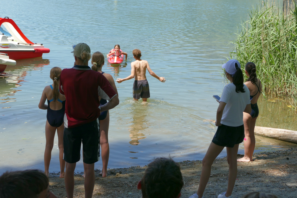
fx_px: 643
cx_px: 148
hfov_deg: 26.0
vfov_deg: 17.5
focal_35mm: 78
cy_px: 99
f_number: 3.7
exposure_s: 1/800
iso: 125
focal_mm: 28.55
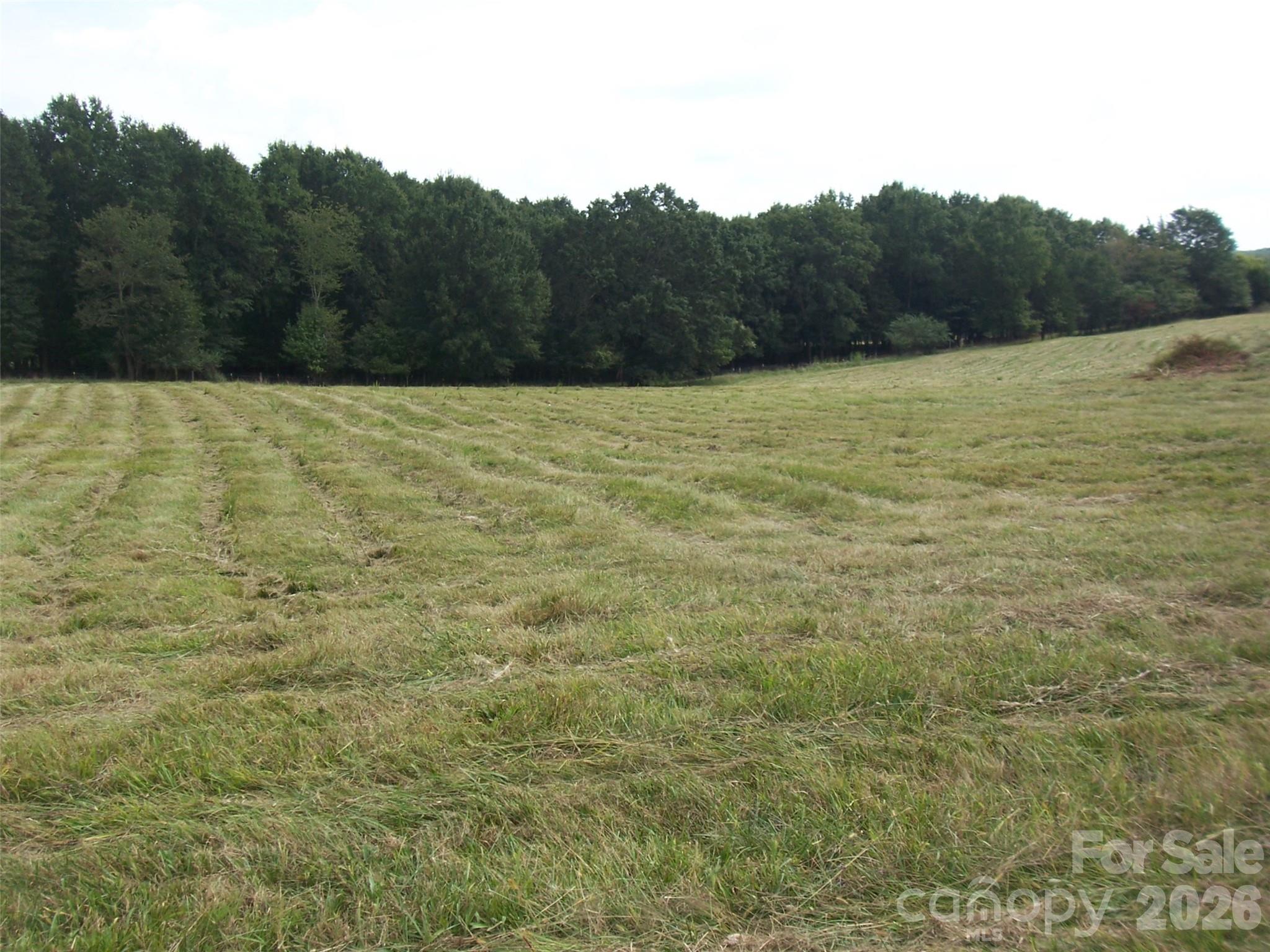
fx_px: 1431
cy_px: 476
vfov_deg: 36.8
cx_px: 635
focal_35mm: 39
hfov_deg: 47.9
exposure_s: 1/320
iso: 64
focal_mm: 6.4
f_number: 3.9
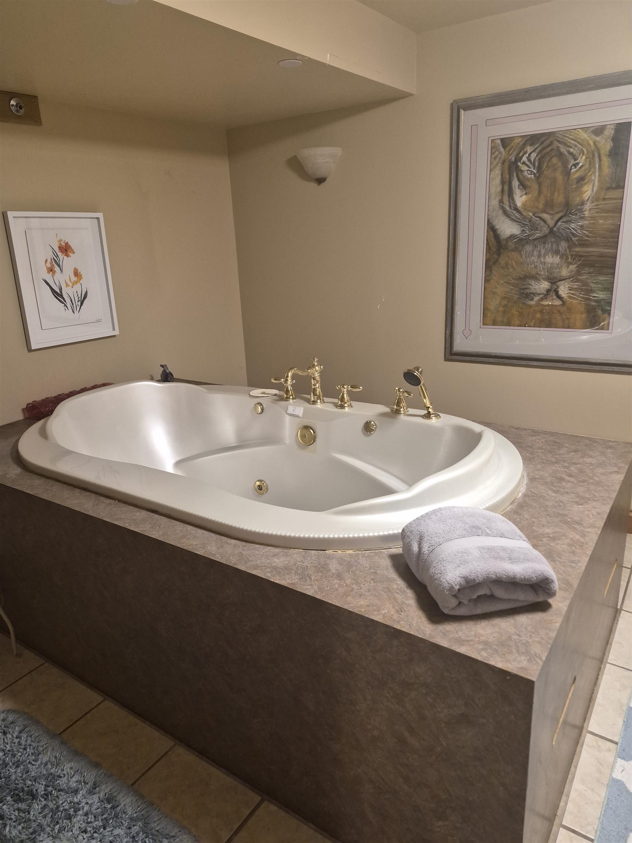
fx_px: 560
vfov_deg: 73.9
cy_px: 422
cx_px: 316
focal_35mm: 23
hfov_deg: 58.9
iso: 800
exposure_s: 1/120
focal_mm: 5.4
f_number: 1.8
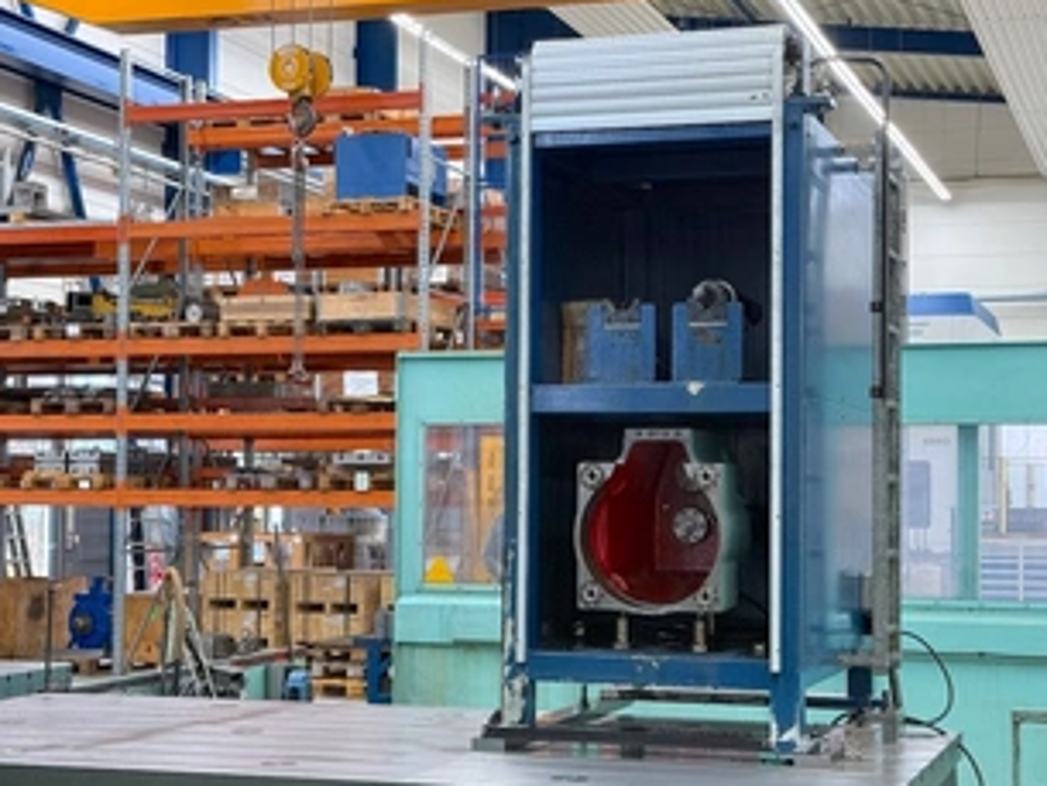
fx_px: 1906
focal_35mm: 63
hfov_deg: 30.7
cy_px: 443
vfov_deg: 23.3
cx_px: 570
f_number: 1.78
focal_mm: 6.76
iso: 200
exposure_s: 1/50
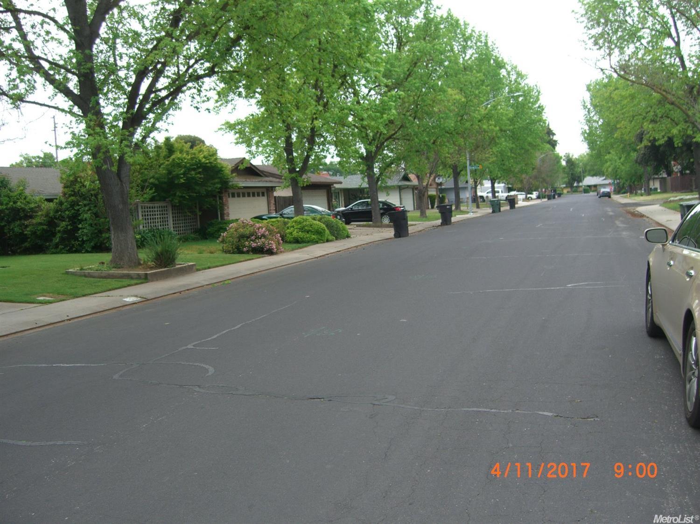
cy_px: 262
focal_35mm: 38
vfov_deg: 37.7
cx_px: 350
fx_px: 768
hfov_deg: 49.0
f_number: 2.8
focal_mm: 7.9
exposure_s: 1/160
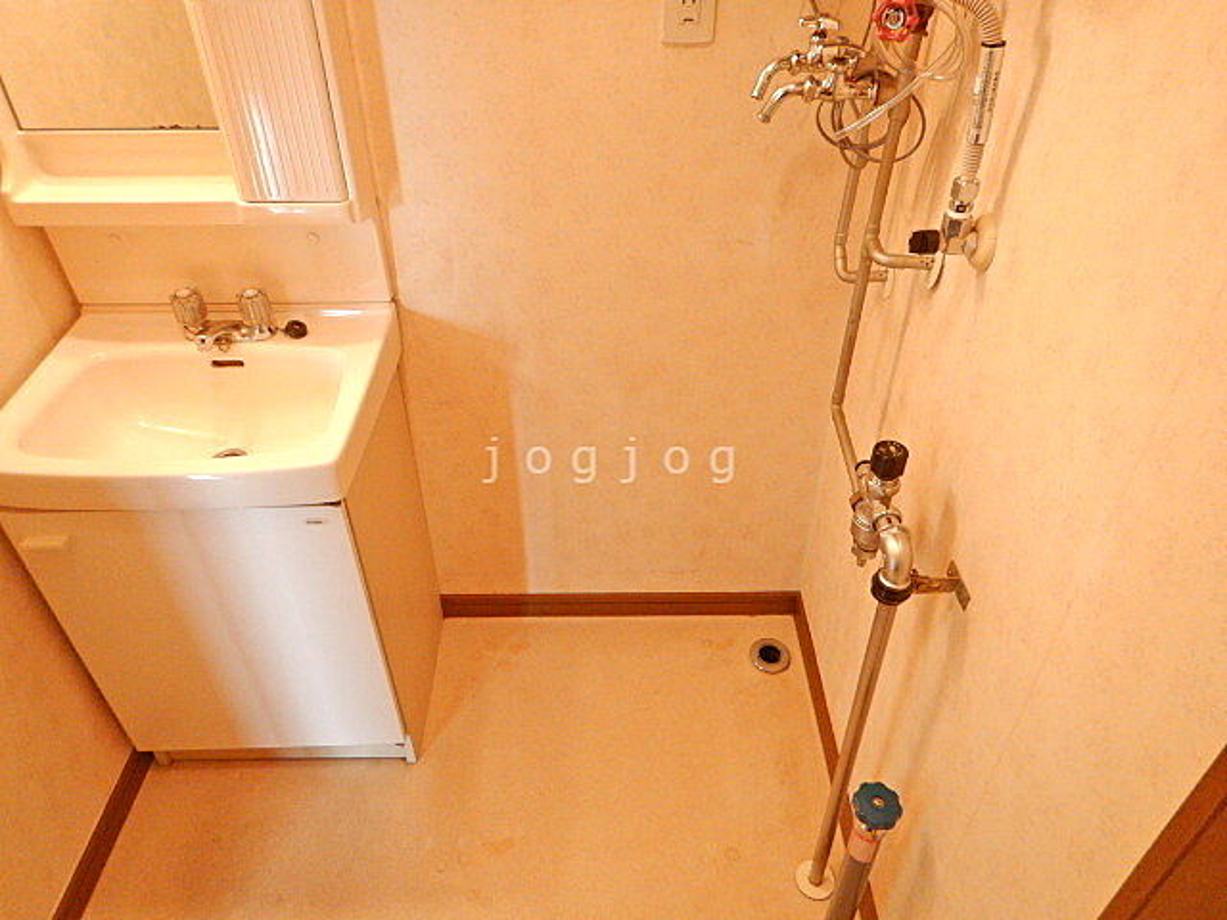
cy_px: 460
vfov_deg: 56.8
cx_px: 614
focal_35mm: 24
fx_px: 851
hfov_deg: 71.6
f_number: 2.8
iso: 200
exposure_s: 1/10
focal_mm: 4.3
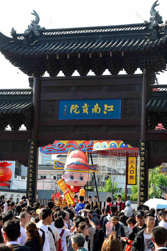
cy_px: 126
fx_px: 487
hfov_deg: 19.5
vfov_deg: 28.8
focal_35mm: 70
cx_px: 84
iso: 100
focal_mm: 70
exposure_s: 1/125
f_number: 5.6
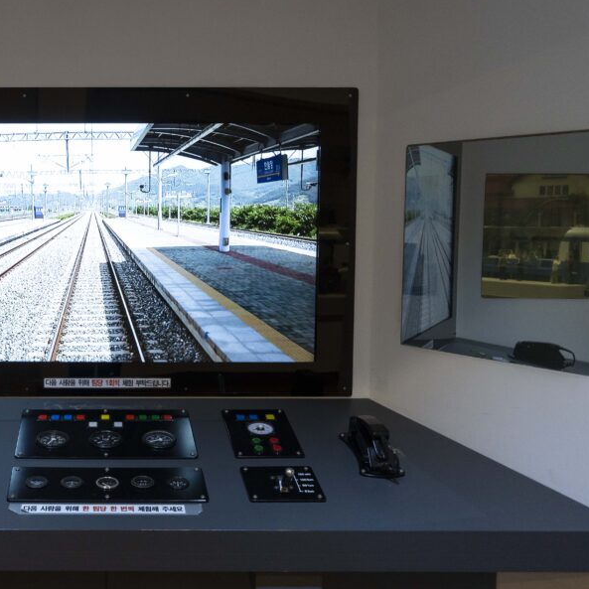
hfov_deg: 36.8
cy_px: 286
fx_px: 847
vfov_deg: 38.3
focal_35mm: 44
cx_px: 106
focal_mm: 30
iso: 3200
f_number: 4.5
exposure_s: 1/160
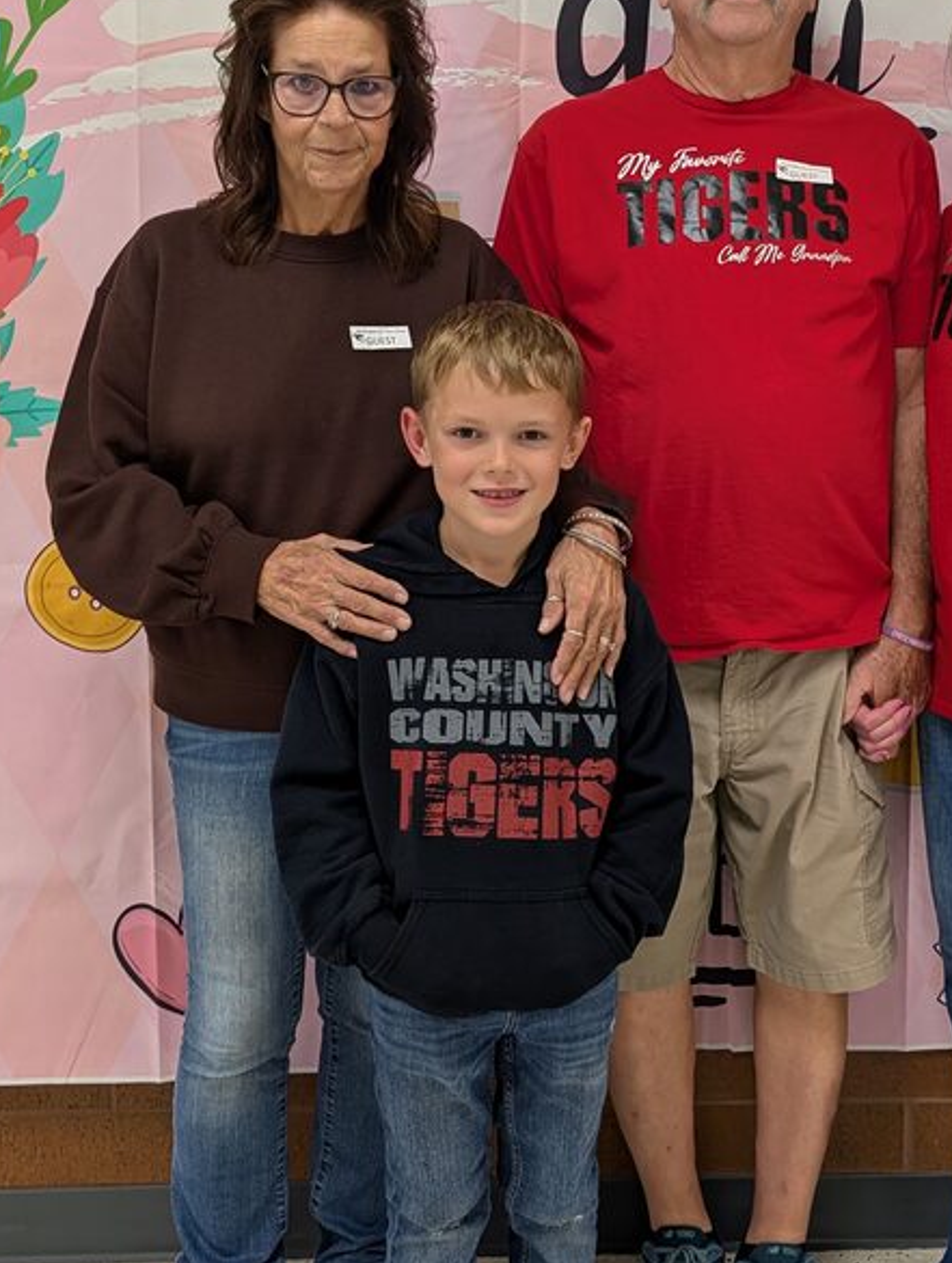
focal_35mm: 42
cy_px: 421
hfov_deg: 34.3
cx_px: 601
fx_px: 1535
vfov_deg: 44.1
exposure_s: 1/120
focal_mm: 6.9
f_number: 1.68
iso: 223
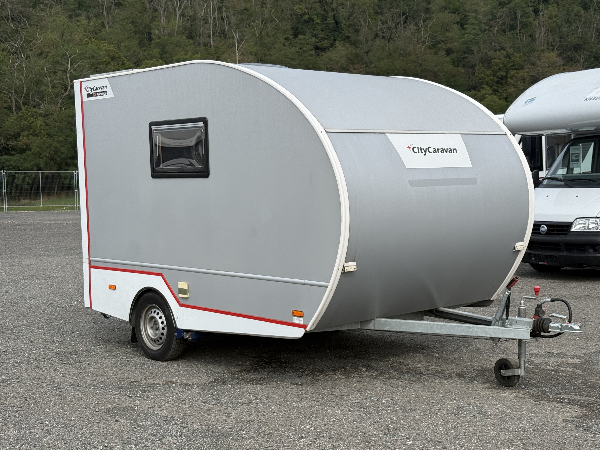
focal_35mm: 53
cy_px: 244
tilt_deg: -4.2
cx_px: 312
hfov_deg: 36.2
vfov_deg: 27.5
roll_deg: +0.6
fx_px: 919
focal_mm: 6.76
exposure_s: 1/3704
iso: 64
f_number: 1.78
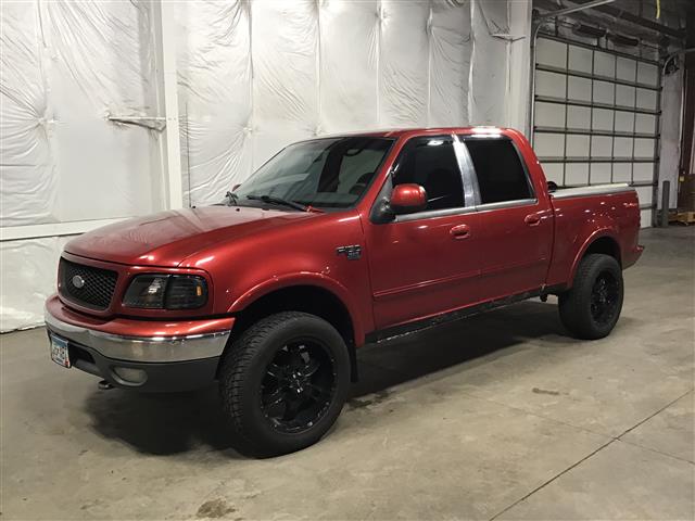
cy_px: 260
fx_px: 622
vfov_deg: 45.4
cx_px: 348
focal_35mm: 31
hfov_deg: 58.4
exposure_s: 1/30
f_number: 2.4
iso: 80
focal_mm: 3.3
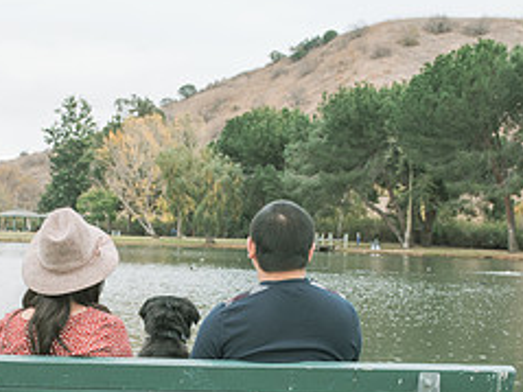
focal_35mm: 63
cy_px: 323
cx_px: 164
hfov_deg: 30.5
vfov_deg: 22.9
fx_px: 951
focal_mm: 27
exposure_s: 1/125
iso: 500
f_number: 5
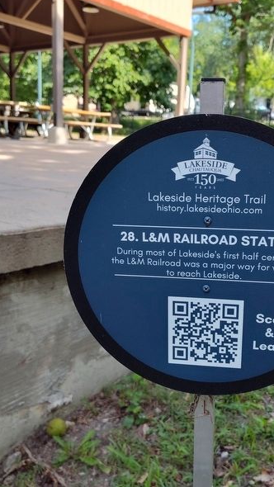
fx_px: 439
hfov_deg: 34.3
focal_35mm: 34
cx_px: 183
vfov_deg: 58.0
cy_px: 240
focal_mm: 5.56
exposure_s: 1/264
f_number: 1.8
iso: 100
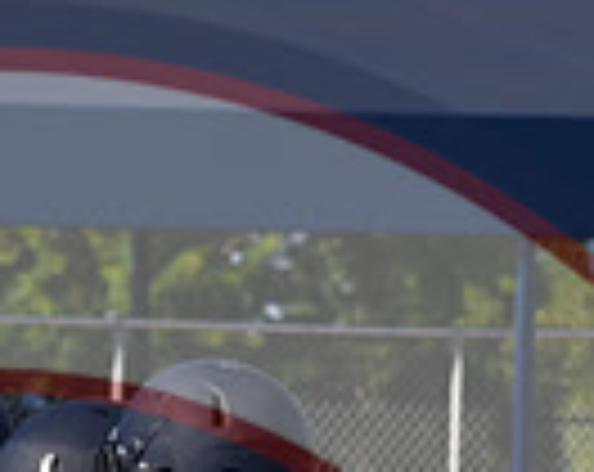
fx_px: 14138
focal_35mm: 806
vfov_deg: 1.9
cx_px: -32
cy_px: 856
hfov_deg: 2.4
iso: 400
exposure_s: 1/2000
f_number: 7.1
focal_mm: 130
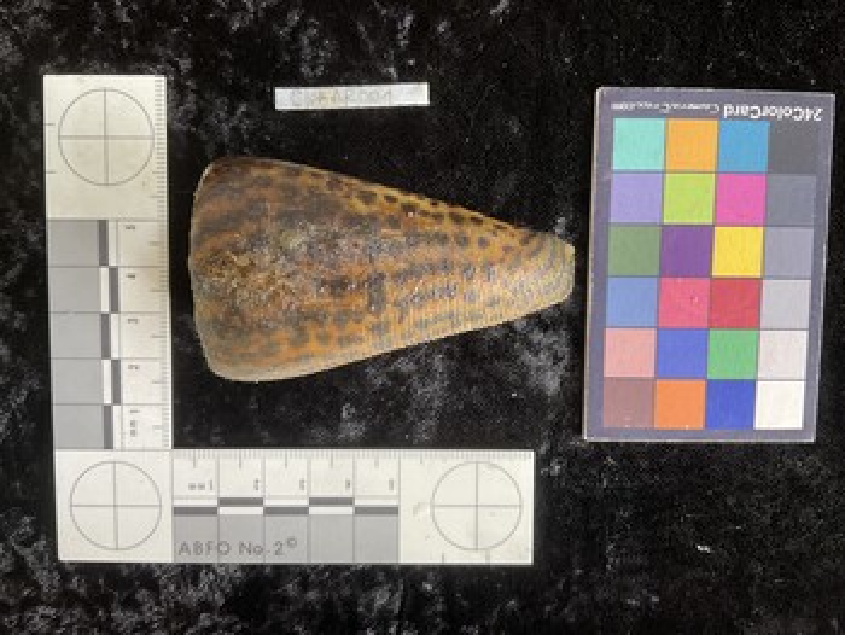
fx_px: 708
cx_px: 422
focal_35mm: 29
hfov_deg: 61.6
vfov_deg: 48.3
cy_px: 318
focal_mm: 3
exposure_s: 1/60
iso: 50
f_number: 1.8
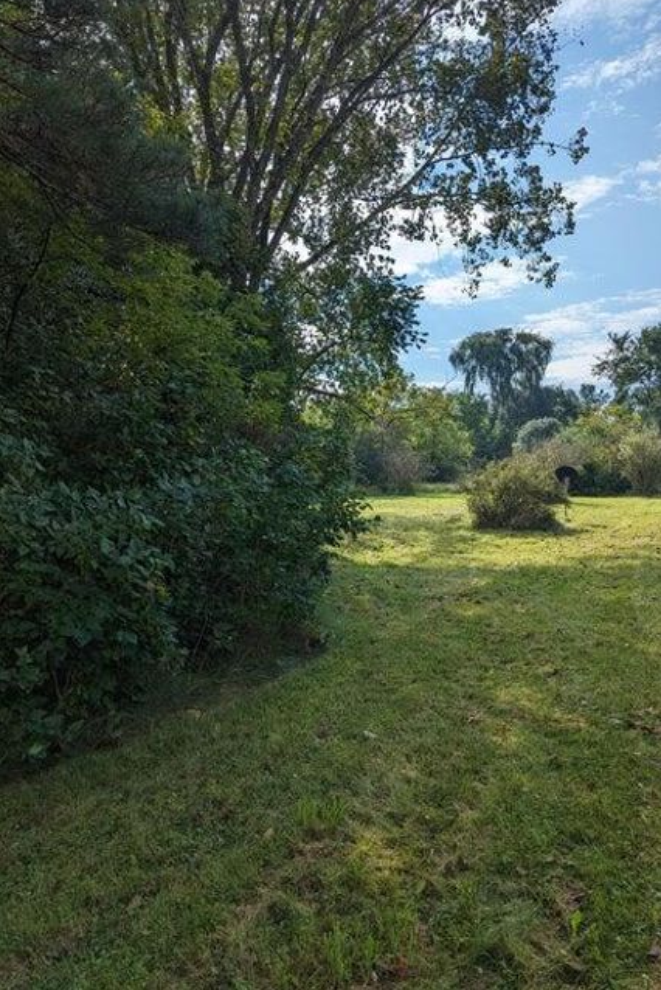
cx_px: 360
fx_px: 715
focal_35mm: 26
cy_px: 478
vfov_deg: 69.3
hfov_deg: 49.5
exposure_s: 1/2762
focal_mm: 6.81
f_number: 1.85
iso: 37
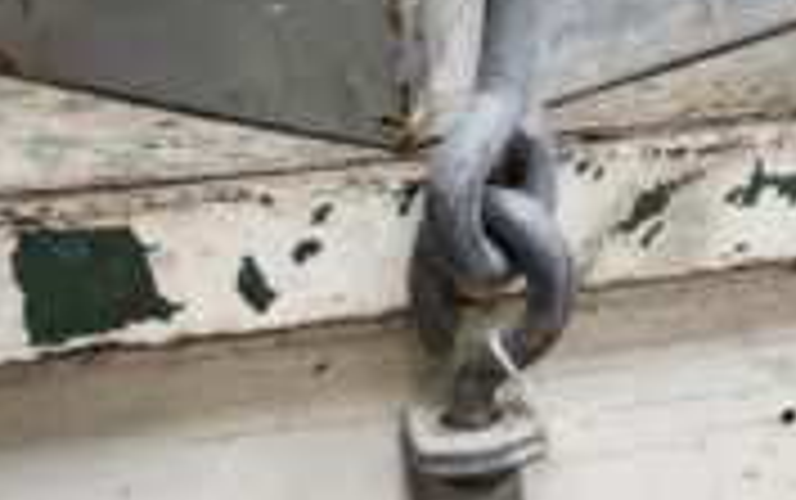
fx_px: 1194
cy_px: 365
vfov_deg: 23.4
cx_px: 481
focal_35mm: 55
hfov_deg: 36.7
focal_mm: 5.54
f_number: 1.8
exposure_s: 1/120
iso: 320
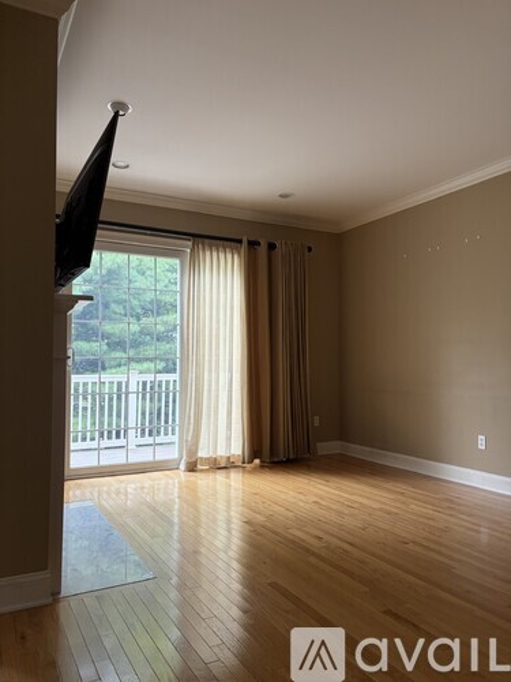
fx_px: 512
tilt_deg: +3.4
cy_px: 341
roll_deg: +0.0
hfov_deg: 53.1
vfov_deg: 67.3
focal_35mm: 26
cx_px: 256
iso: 125
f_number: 1.6
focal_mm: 5.96
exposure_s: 1/122
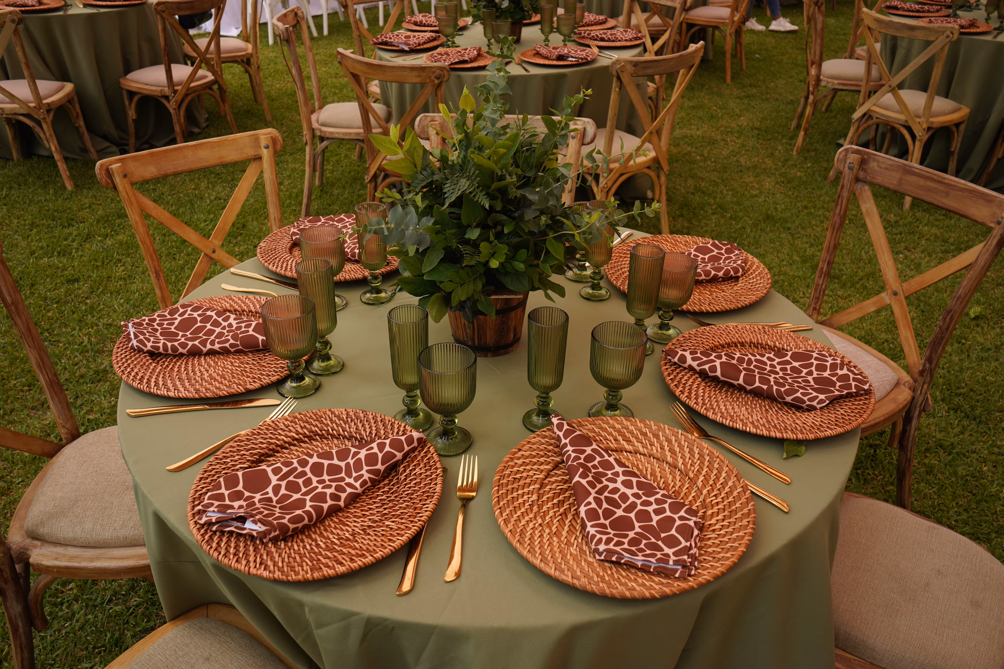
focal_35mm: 28
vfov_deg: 46.4
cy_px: 334
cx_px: 502
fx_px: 781
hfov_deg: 65.5
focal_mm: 28
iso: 100
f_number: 7.1
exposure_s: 1/125
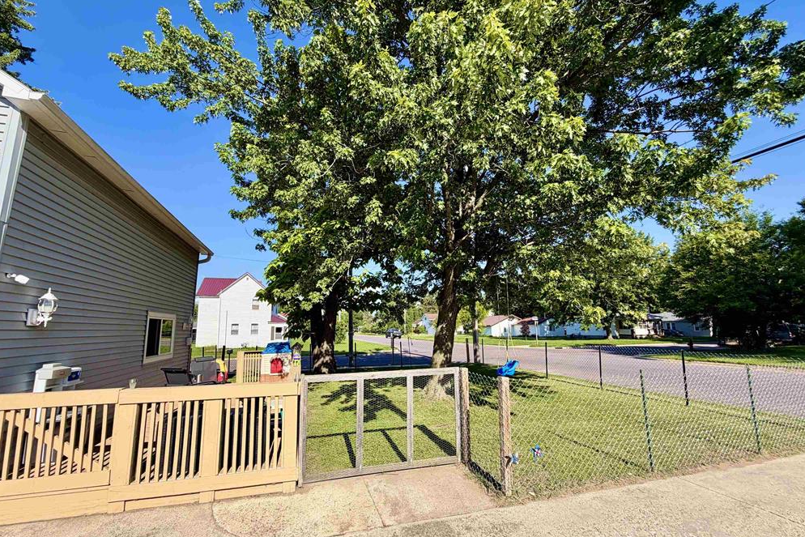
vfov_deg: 77.3
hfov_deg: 100.4
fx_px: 335
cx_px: 398
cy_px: 285
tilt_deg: +6.6
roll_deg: +1.2
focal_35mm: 15
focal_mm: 2.22
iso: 32
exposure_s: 1/770
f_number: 2.2
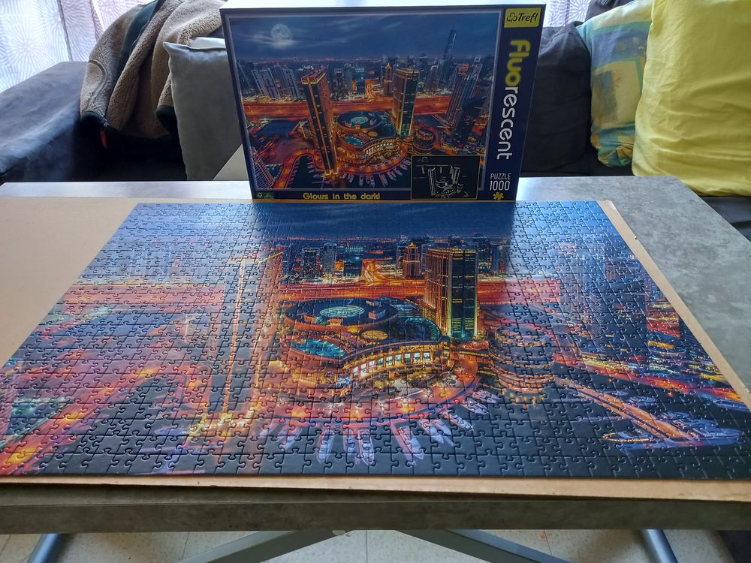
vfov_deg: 54.9
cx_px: 376
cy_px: 282
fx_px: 542
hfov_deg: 69.4
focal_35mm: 25
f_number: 2
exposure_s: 1/25
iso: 200
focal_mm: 4.6
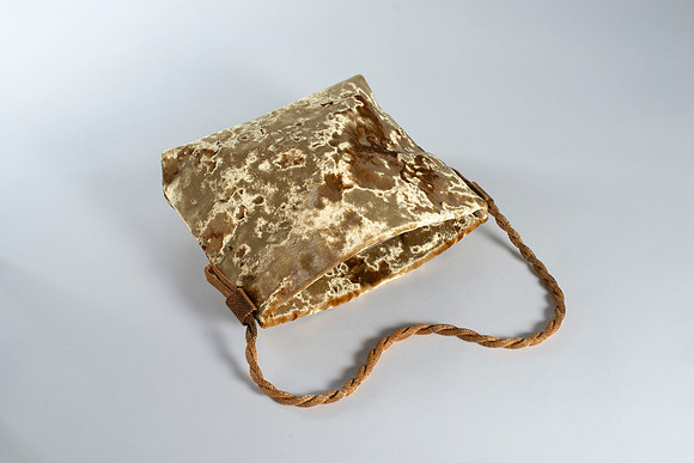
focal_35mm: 50
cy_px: 232
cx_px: 347
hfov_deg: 39.6
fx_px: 964
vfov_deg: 27.0
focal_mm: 50
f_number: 8
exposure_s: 1/200
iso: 200
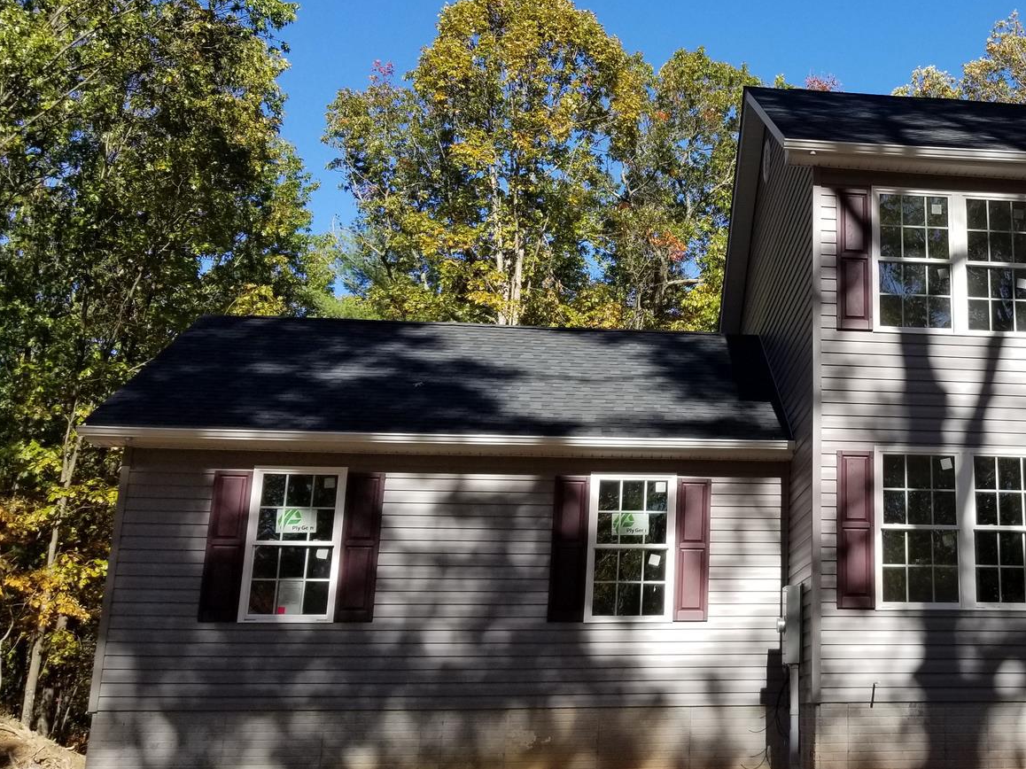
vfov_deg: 31.4
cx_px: 888
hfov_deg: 38.9
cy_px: 322
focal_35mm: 46
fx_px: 1363
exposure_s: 1/1532
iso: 50
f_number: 1.7
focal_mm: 4.25
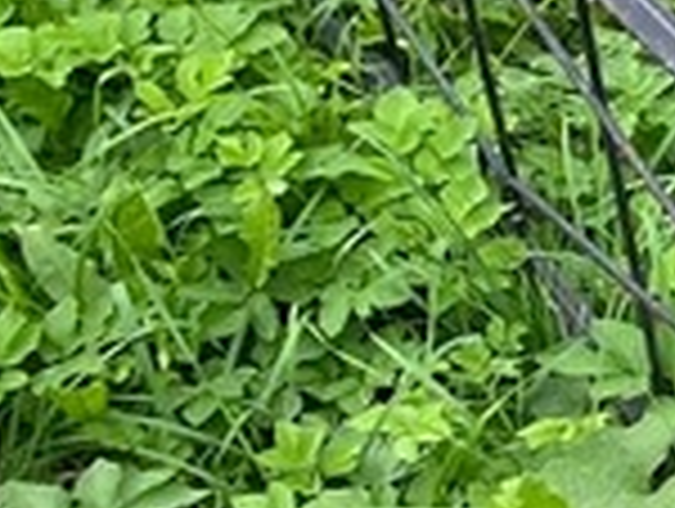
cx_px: 2146
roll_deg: +0.1
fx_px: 3457
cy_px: -346
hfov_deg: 8.8
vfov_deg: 8.2
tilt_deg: -25.7
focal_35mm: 177
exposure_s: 1/408
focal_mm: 4.25
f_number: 1.8
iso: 32
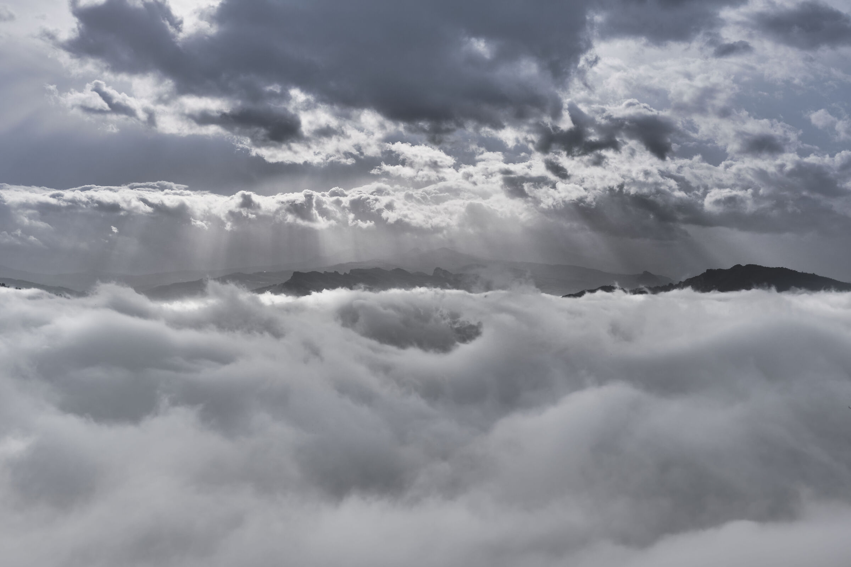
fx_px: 969
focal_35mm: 41
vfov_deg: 32.6
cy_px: 284
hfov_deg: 47.4
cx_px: 426
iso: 100
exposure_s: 1/1000
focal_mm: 27
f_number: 8
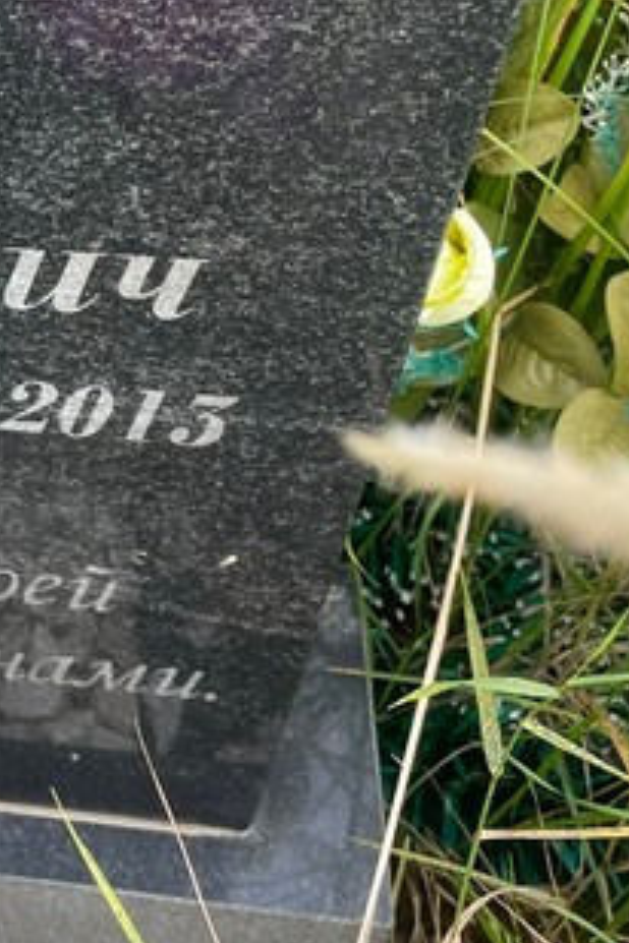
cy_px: 226
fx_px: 1834
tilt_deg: -47.8
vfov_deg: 28.4
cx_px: -366
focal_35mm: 70
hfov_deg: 17.2
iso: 32
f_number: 1.6
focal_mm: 4.2
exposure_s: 1/262
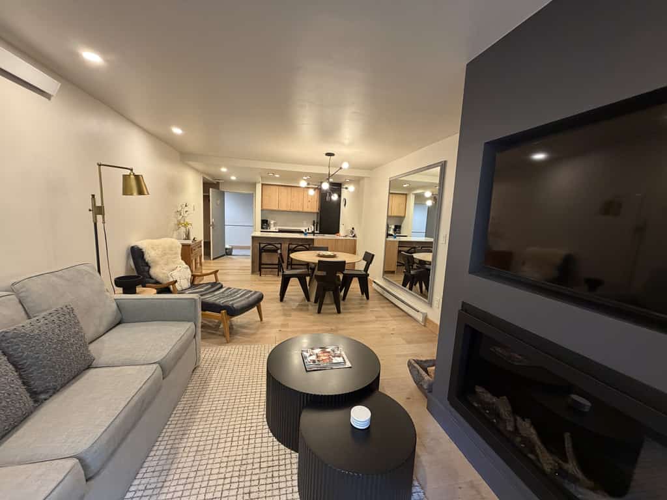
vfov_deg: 85.7
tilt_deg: -6.0
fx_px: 270
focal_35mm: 14
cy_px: 250
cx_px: 334
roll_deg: -3.2
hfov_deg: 102.1
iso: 400
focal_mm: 2.22
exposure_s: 1/60
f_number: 2.2
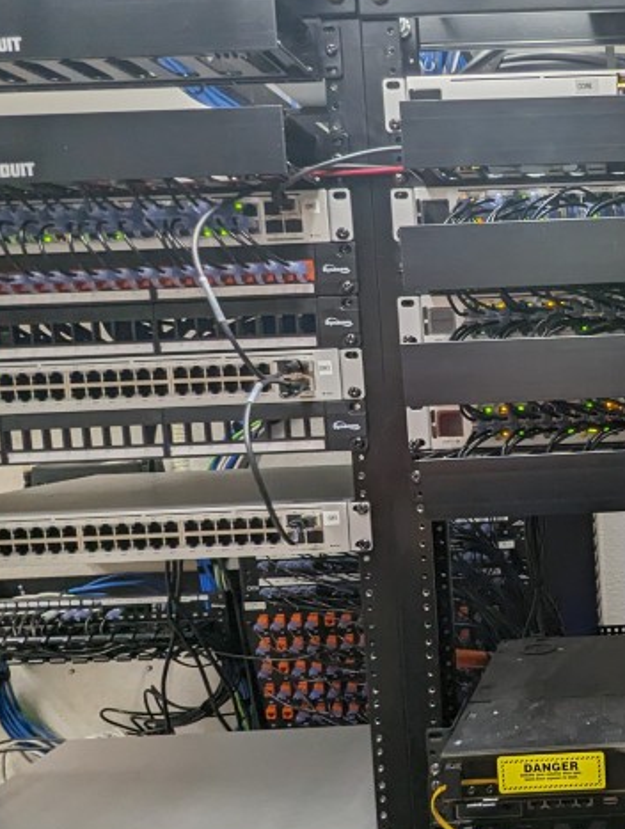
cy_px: 476
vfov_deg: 49.9
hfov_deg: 34.6
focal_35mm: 37
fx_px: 888
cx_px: 649
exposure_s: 1/60
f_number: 2.2
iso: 105
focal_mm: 2.35
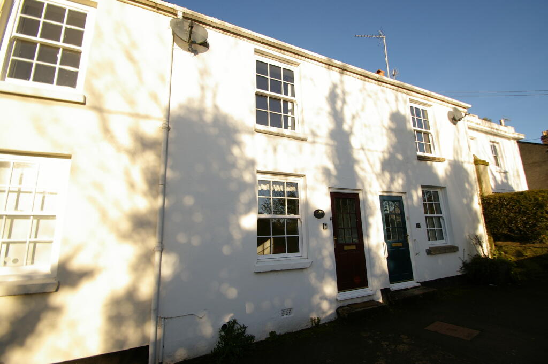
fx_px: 228
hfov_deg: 100.4
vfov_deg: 77.2
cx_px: 274
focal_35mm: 15
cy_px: 182
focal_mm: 10
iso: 200
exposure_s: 1/750
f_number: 8
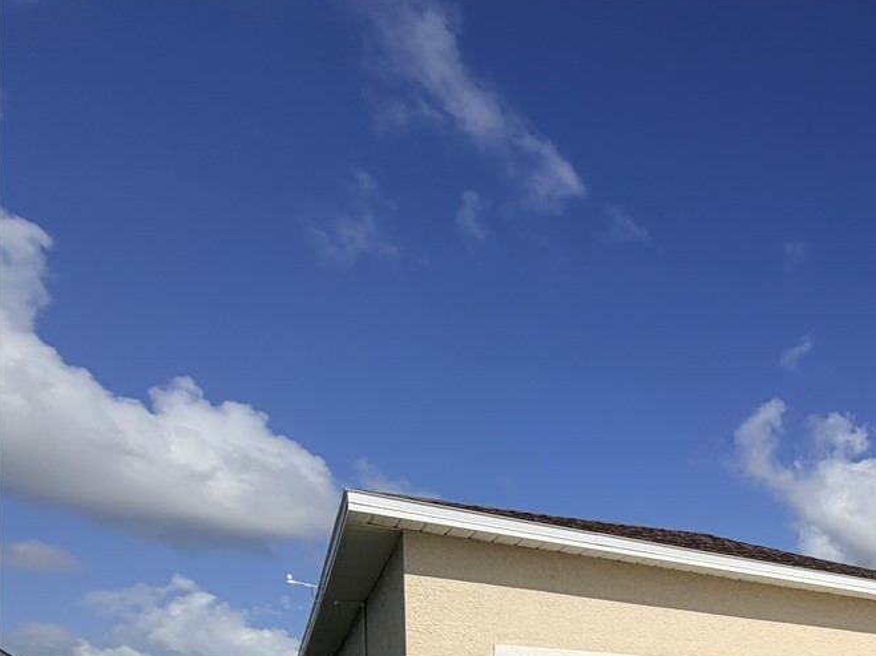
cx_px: 1059
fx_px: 860
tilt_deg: -0.3
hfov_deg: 38.9
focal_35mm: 34
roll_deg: +0.9
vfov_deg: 34.0
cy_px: 781
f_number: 2.2
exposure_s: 1/2092
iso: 20
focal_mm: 2.22
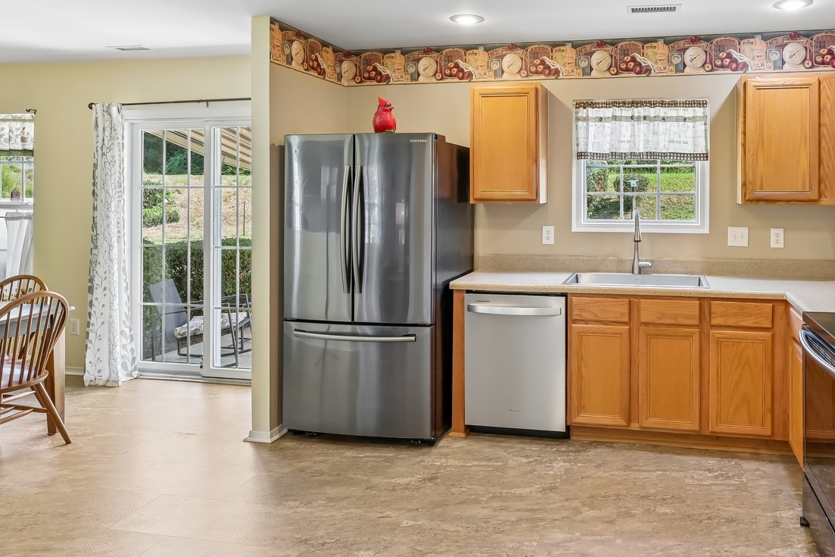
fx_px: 603
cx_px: 546
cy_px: 183
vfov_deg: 48.7
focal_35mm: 26
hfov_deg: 67.8
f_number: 8
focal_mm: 14
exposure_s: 1/40
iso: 360
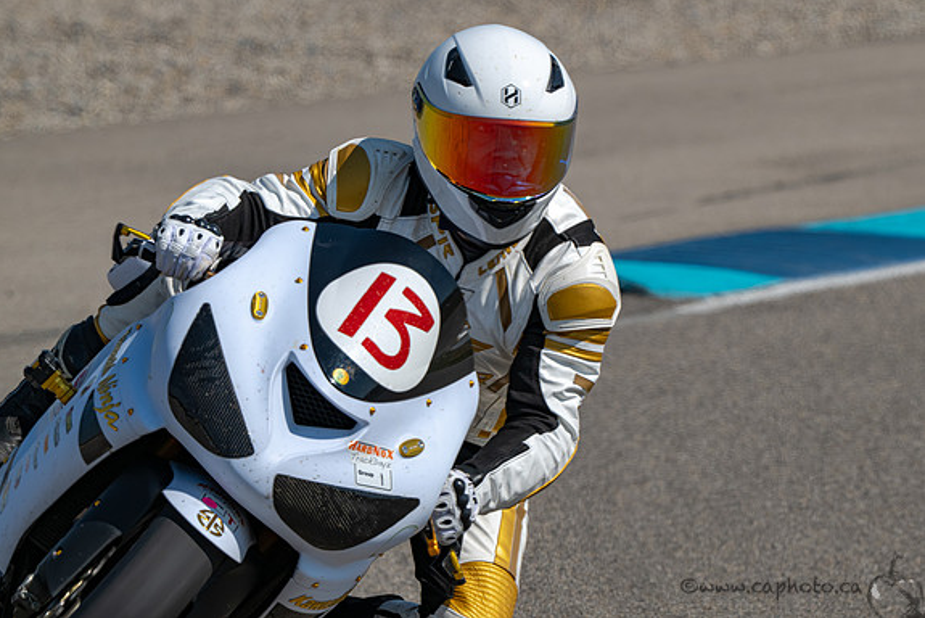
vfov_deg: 2.5
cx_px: 553
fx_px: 13984
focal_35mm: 544
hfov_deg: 3.8
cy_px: 246
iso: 280
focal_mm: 450
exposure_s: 1/1250
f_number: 11
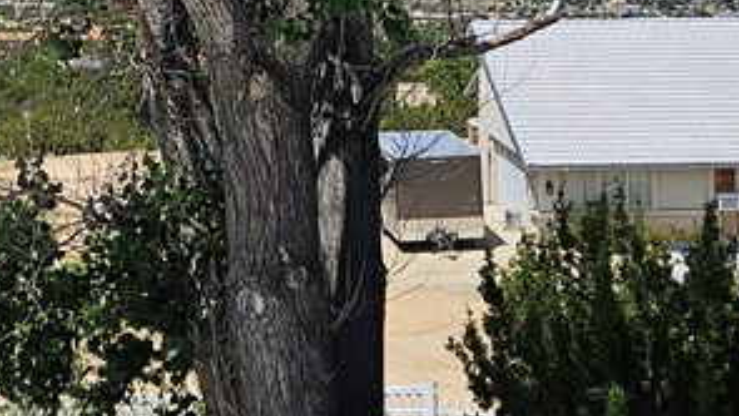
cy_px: -21
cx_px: 368
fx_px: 1705
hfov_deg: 24.5
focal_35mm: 87
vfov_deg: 13.7
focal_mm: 5.4
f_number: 1.8
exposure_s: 1/3333
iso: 25
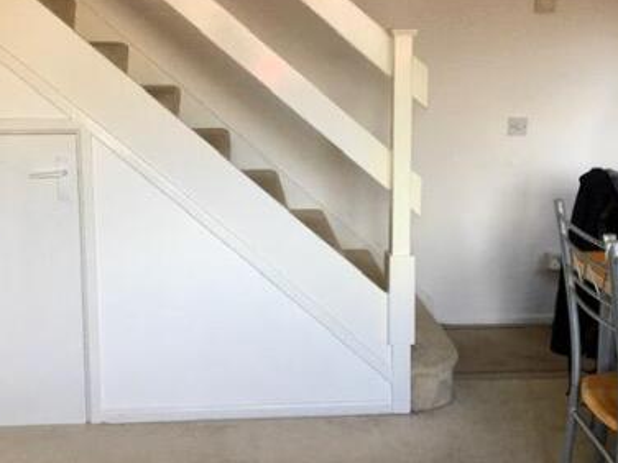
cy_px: 152
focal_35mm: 45
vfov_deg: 31.9
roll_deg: +0.7
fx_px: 803
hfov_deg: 42.0
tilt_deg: -9.8
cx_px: 269
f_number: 2.2
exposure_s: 1/33
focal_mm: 4.15
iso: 64
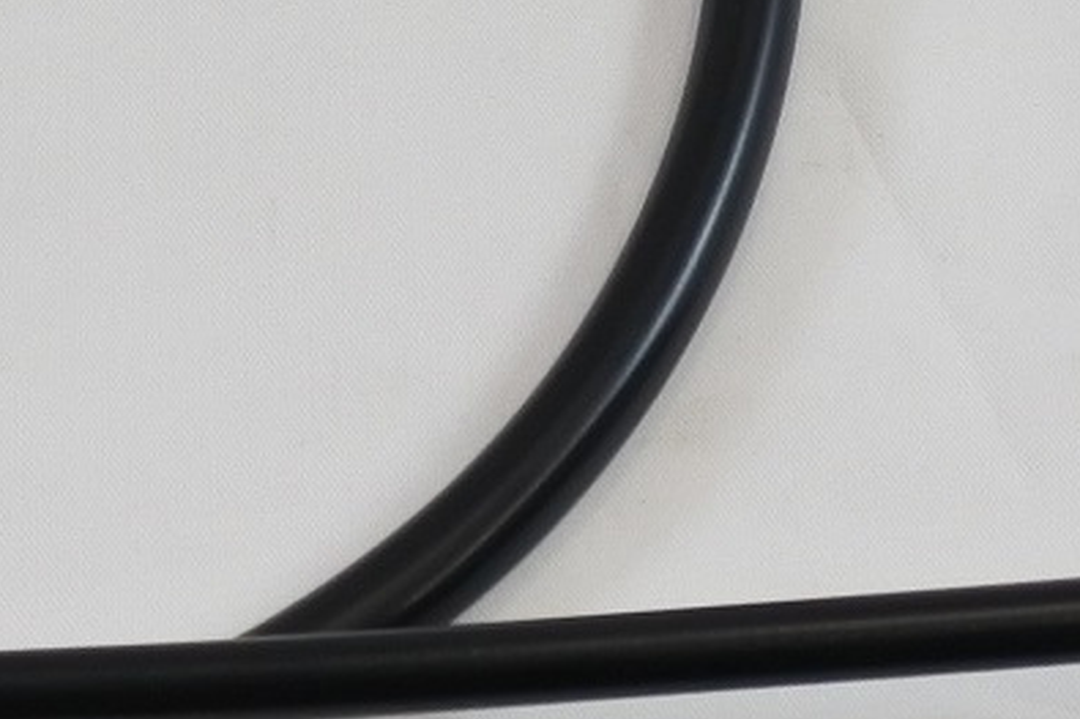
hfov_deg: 12.8
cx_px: 227
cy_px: -215
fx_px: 4798
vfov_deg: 8.5
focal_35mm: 160
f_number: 4
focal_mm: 13.1
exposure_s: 1/200
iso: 400
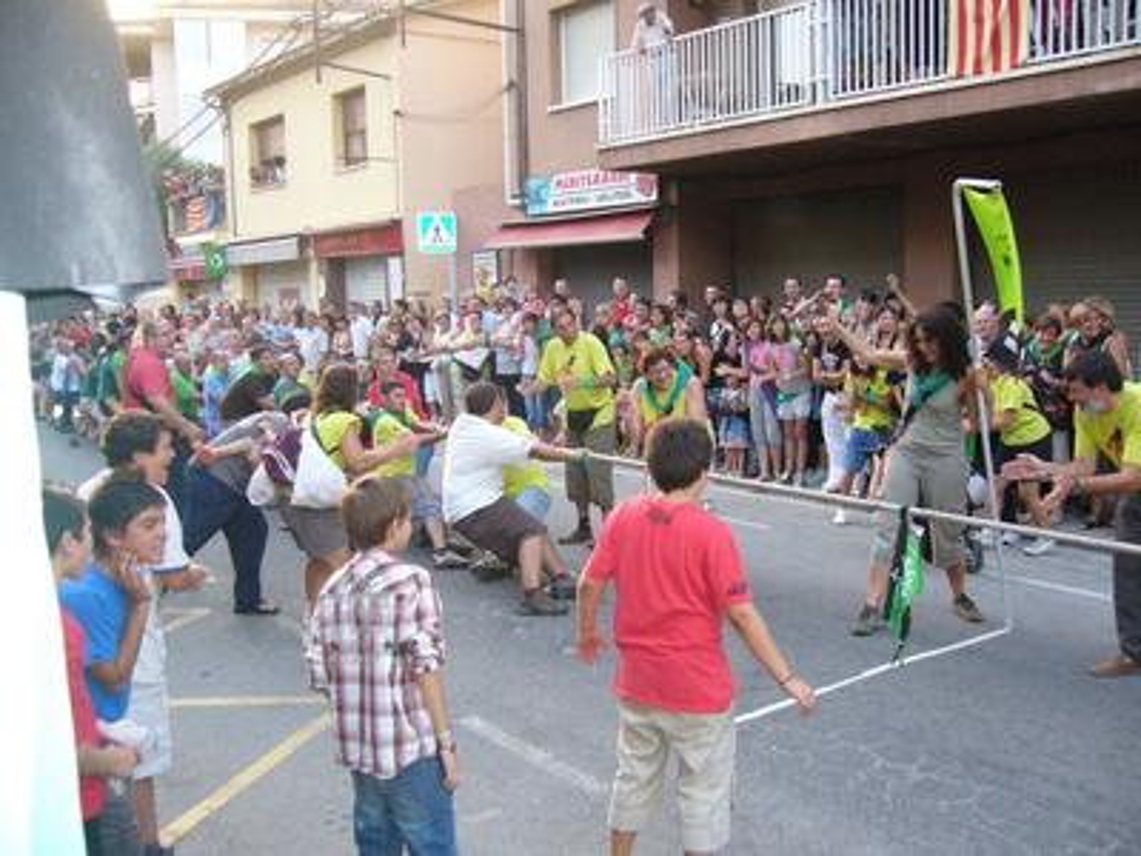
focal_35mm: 35
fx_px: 1154
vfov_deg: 40.7
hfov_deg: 52.6
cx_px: 570
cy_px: 428
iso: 250
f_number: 2.8
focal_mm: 5.8
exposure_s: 1/60
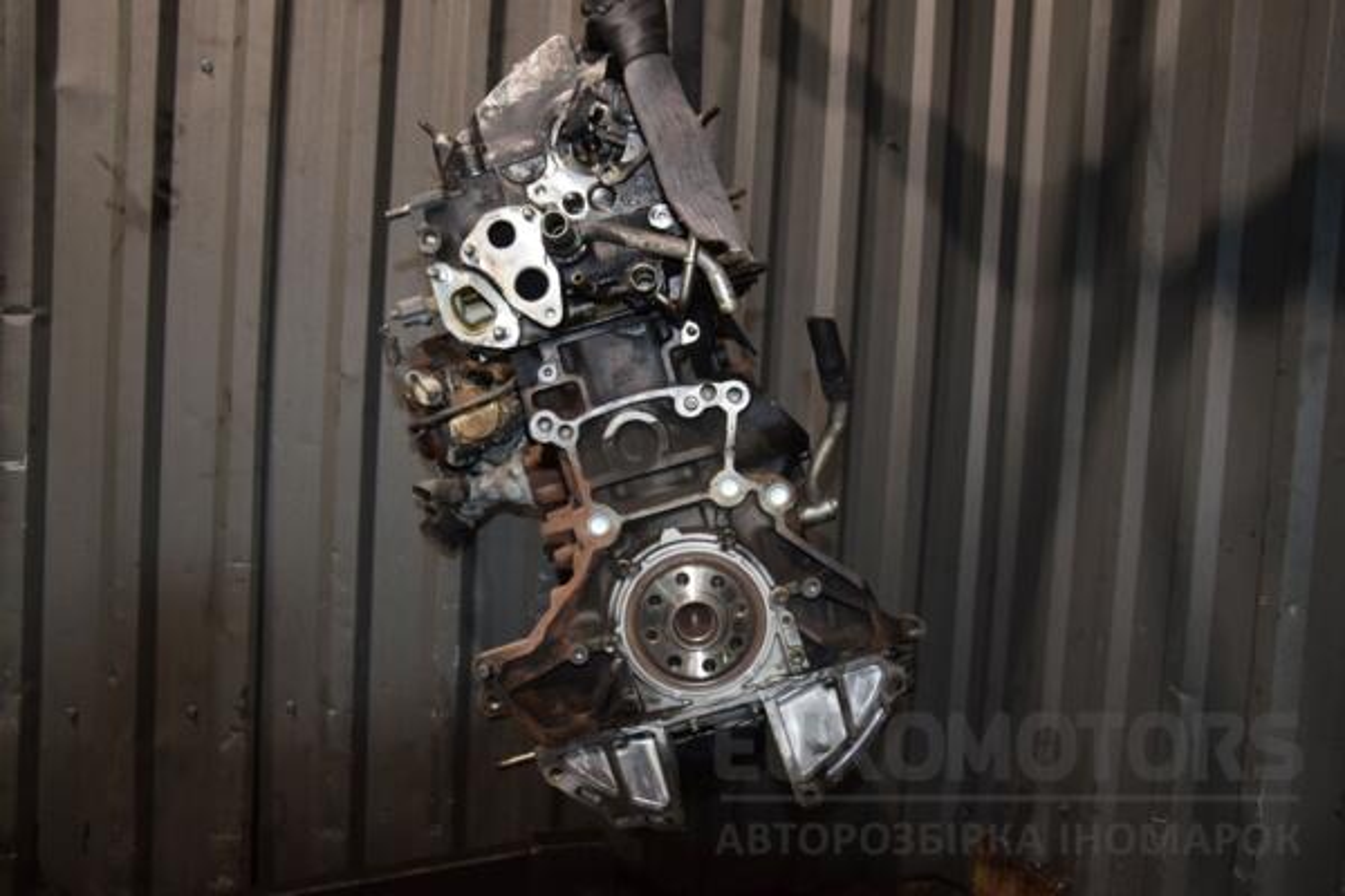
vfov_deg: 41.7
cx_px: 672
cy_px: 448
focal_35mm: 32
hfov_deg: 59.5
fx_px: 1177
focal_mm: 21
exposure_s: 1/60
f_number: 5
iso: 800
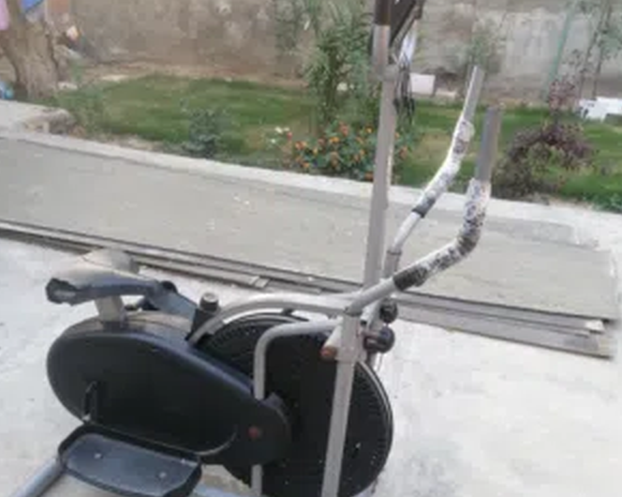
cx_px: 305
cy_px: 236
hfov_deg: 51.5
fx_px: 644
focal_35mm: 35
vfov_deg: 42.2
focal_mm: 3.95
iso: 80
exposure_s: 1/90
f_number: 1.8
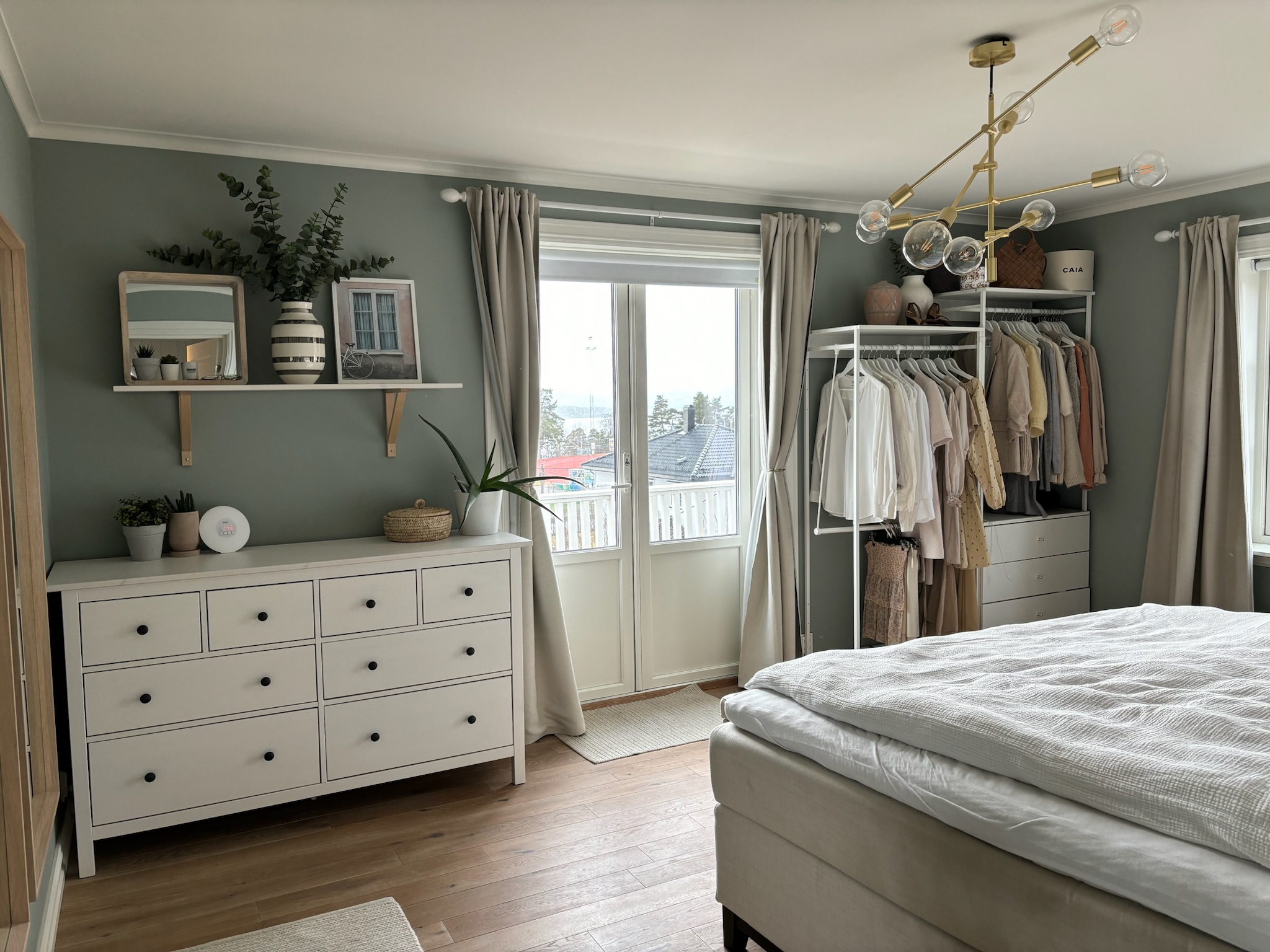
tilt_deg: -3.7
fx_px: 954
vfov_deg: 53.1
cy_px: 476
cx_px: 635
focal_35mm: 26
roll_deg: +0.1
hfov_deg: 67.3
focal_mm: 5.96
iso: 64
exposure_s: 1/121
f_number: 1.6
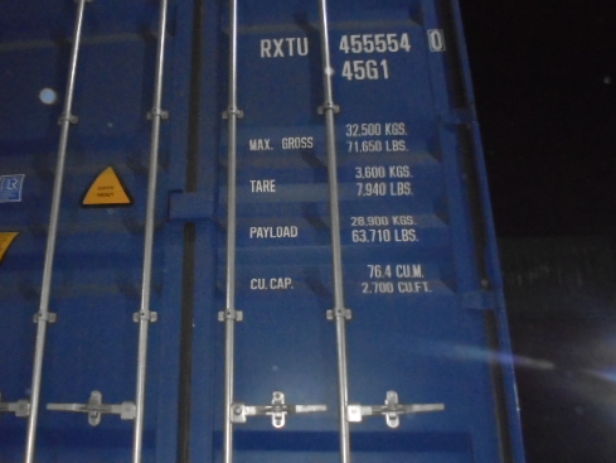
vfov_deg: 41.8
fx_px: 605
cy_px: 230
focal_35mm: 34
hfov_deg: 53.3
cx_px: 229
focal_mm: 4.6
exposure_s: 1/30
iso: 800
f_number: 3.5
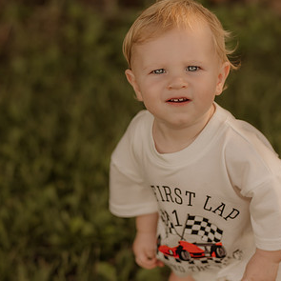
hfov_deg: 12.3
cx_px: 151
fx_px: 1304
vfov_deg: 12.3
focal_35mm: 142
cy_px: 161
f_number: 2
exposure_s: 1/1250
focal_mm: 85
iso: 250
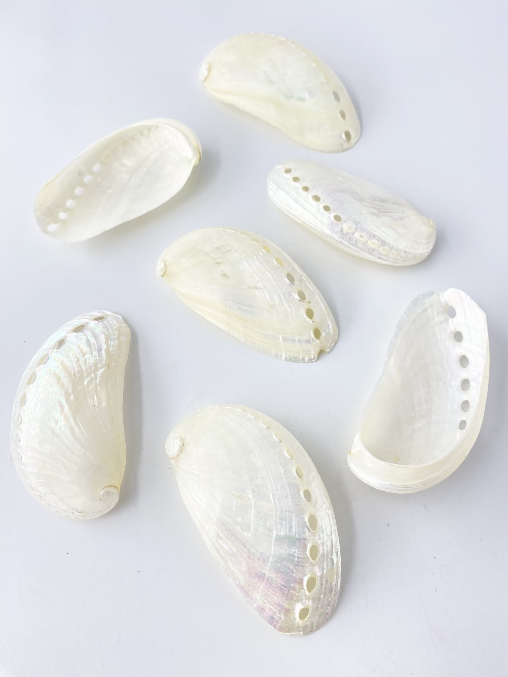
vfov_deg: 67.3
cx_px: 254
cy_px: 338
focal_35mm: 26
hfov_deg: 53.1
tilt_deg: -67.4
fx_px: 509
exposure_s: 1/395
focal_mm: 4.25
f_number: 1.8
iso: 32
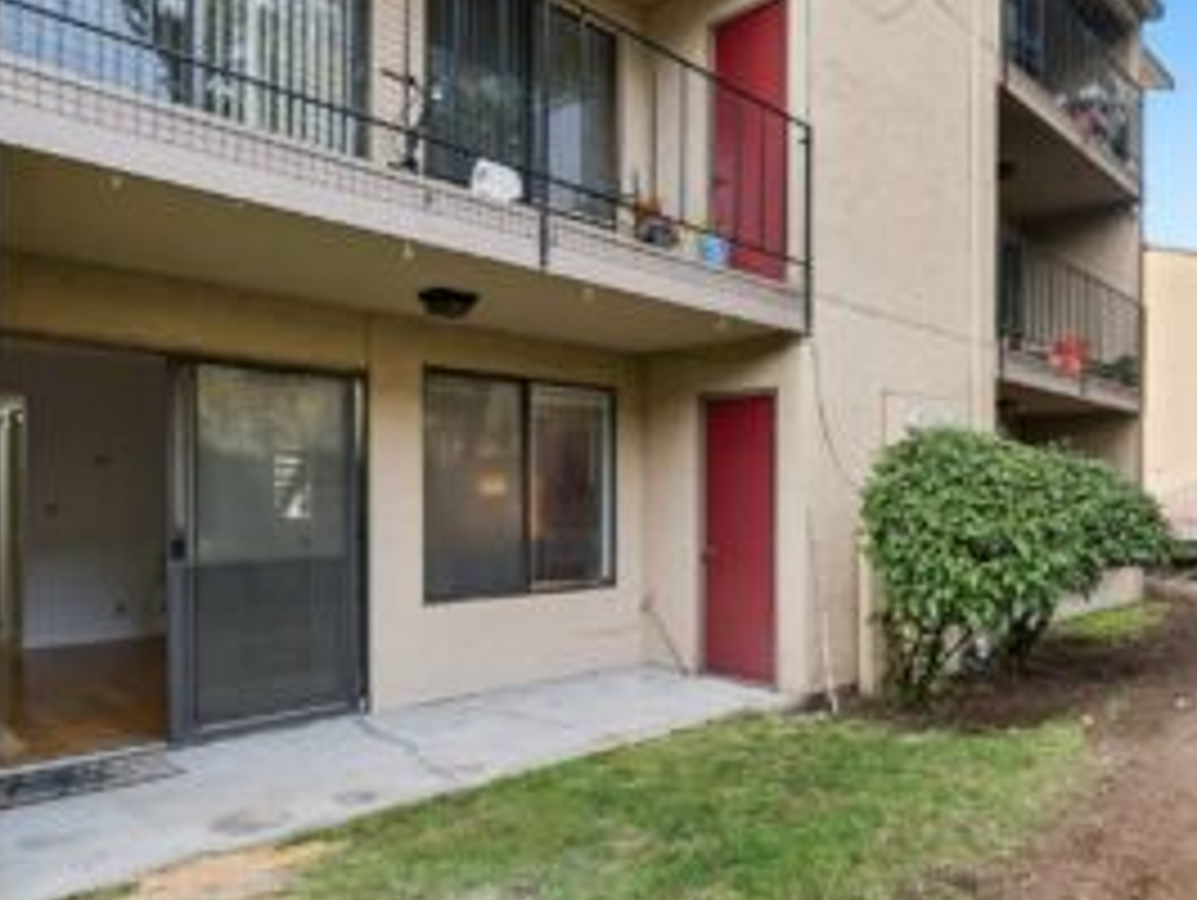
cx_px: 814
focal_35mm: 26
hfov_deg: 65.2
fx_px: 900
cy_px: 493
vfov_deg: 53.1
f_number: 9
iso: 250
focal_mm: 12
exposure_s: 1/20
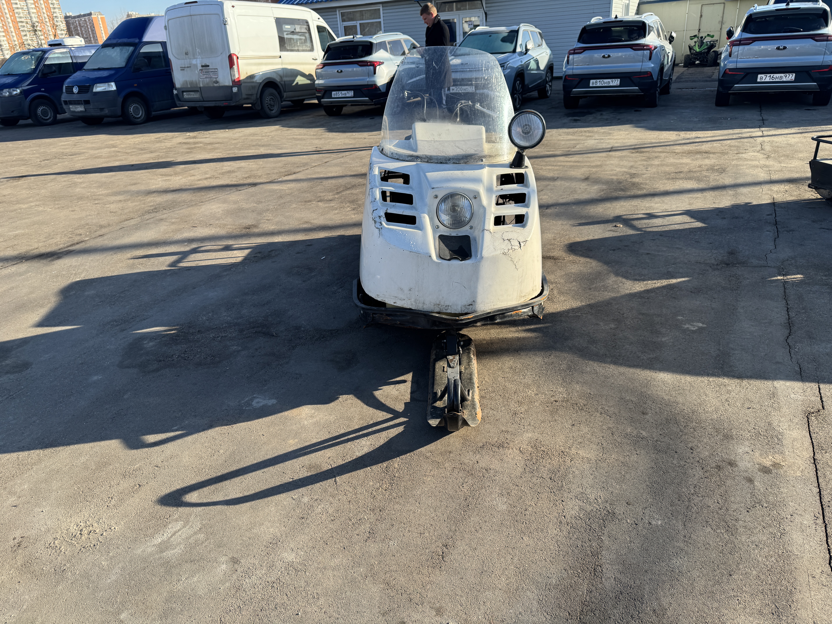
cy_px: 312
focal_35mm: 24
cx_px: 416
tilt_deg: -24.5
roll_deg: +4.7
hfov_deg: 71.6
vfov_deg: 56.8
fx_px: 577
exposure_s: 1/1425
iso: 80
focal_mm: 6.76
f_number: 1.78
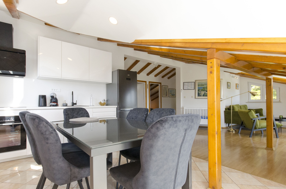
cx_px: 134
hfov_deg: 90.0
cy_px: 101
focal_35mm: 18
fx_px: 143
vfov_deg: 67.1
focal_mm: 10
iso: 1000
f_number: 8
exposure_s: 1/200
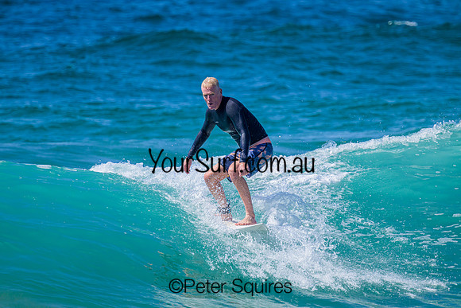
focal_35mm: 800
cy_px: 154
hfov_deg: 2.6
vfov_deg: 1.7
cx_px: 230
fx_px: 10246
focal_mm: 800
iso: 900
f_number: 11
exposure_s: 1/2000
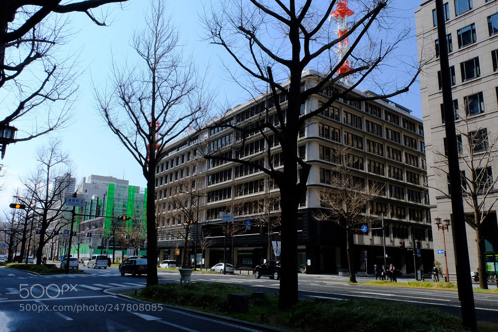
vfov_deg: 45.0
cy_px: 166
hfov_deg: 63.7
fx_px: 401
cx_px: 249
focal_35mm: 29
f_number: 20
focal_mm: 19.2
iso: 1600
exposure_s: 1/125
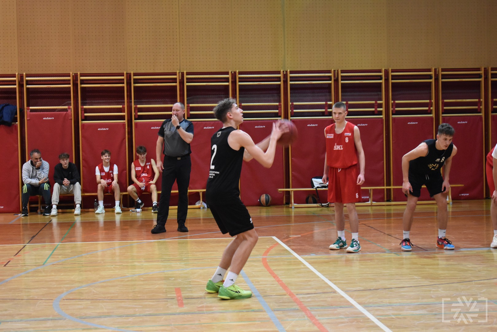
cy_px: 166
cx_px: 248
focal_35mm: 69
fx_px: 953
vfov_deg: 19.7
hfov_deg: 29.2
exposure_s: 1/80
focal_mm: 46
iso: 3200
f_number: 5.3
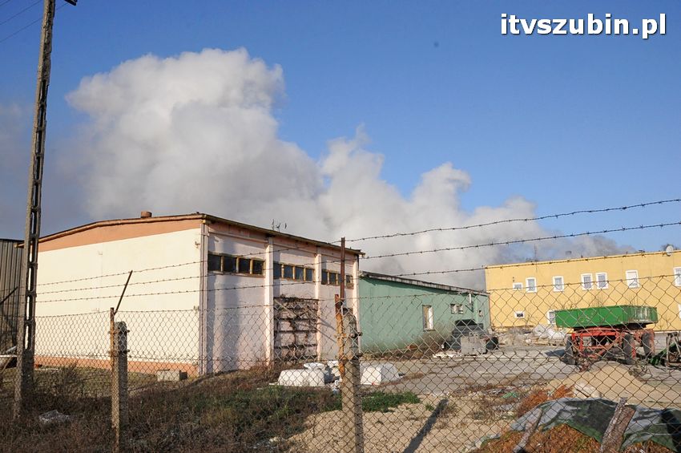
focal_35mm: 27
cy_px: 226
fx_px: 510
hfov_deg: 67.4
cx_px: 340
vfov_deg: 47.8
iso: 1250
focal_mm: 18
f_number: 16
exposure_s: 1/1000
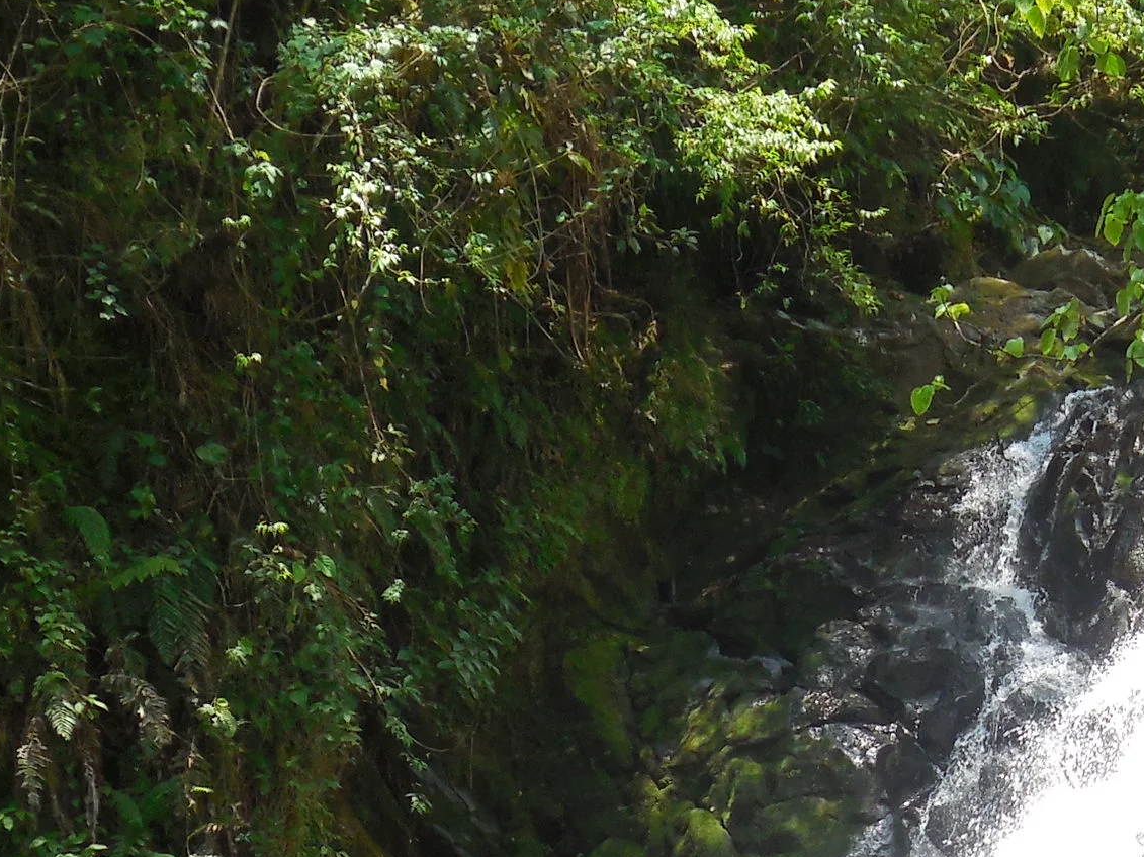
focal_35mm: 127
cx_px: 894
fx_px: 4197
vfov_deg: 11.4
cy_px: 1062
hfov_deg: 15.4
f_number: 4.5
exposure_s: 1/160
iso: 125
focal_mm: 7.8
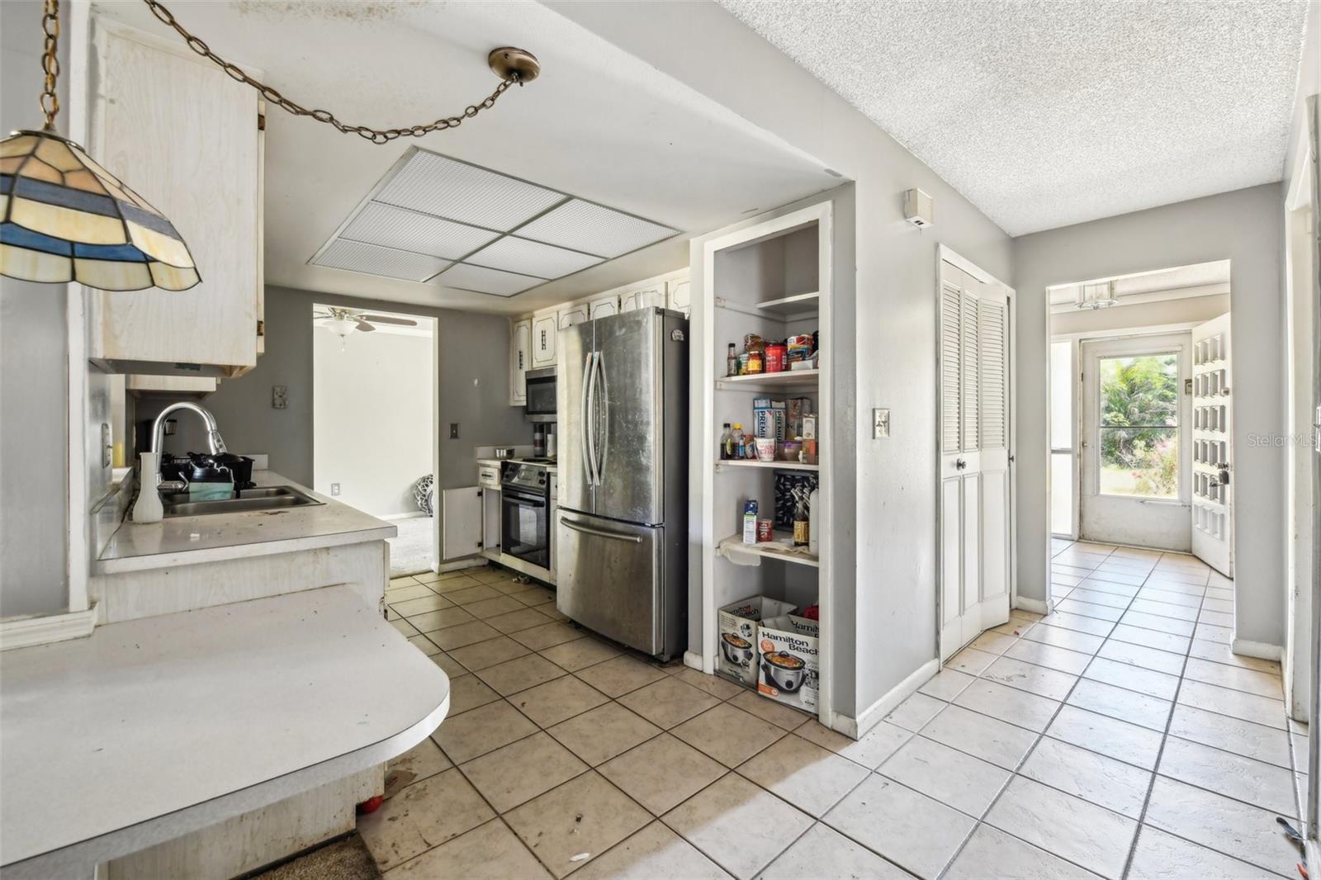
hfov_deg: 104.3
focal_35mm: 14
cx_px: 660
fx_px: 514
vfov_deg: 81.2
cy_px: 440
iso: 400
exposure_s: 1/2.5
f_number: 8
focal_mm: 14
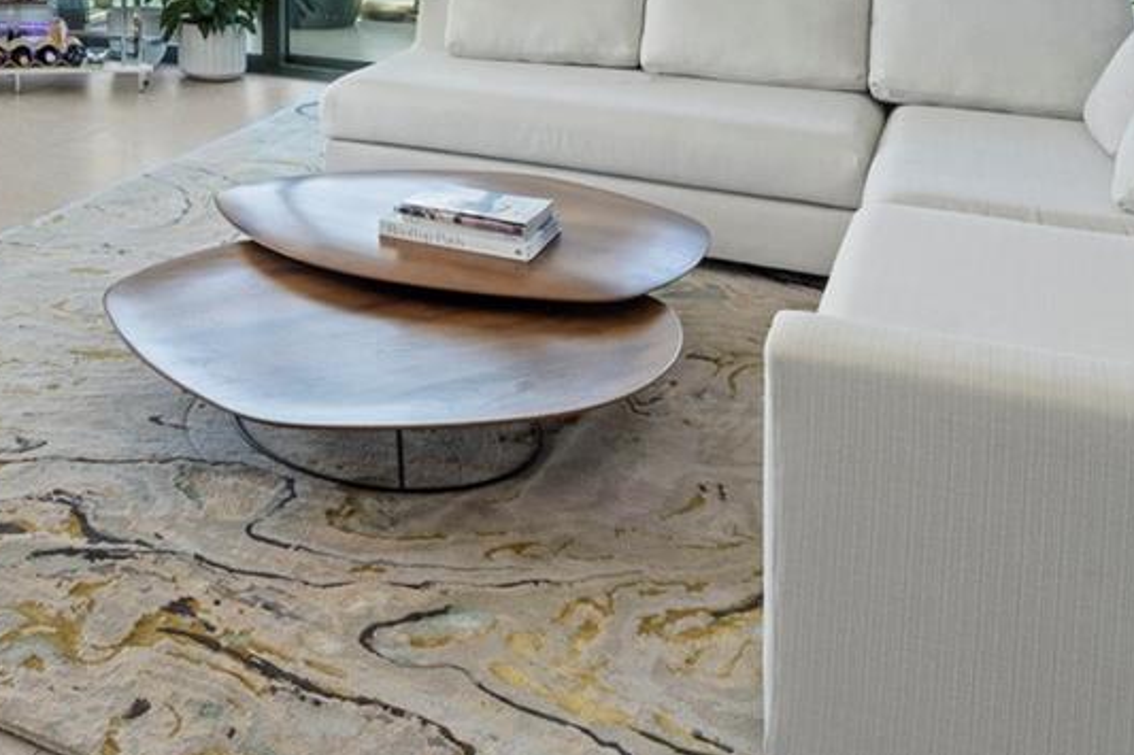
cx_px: 70
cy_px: -206
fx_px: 1417
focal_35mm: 45
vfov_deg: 25.9
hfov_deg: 39.7
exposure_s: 1/40
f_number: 11
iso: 800
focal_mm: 15
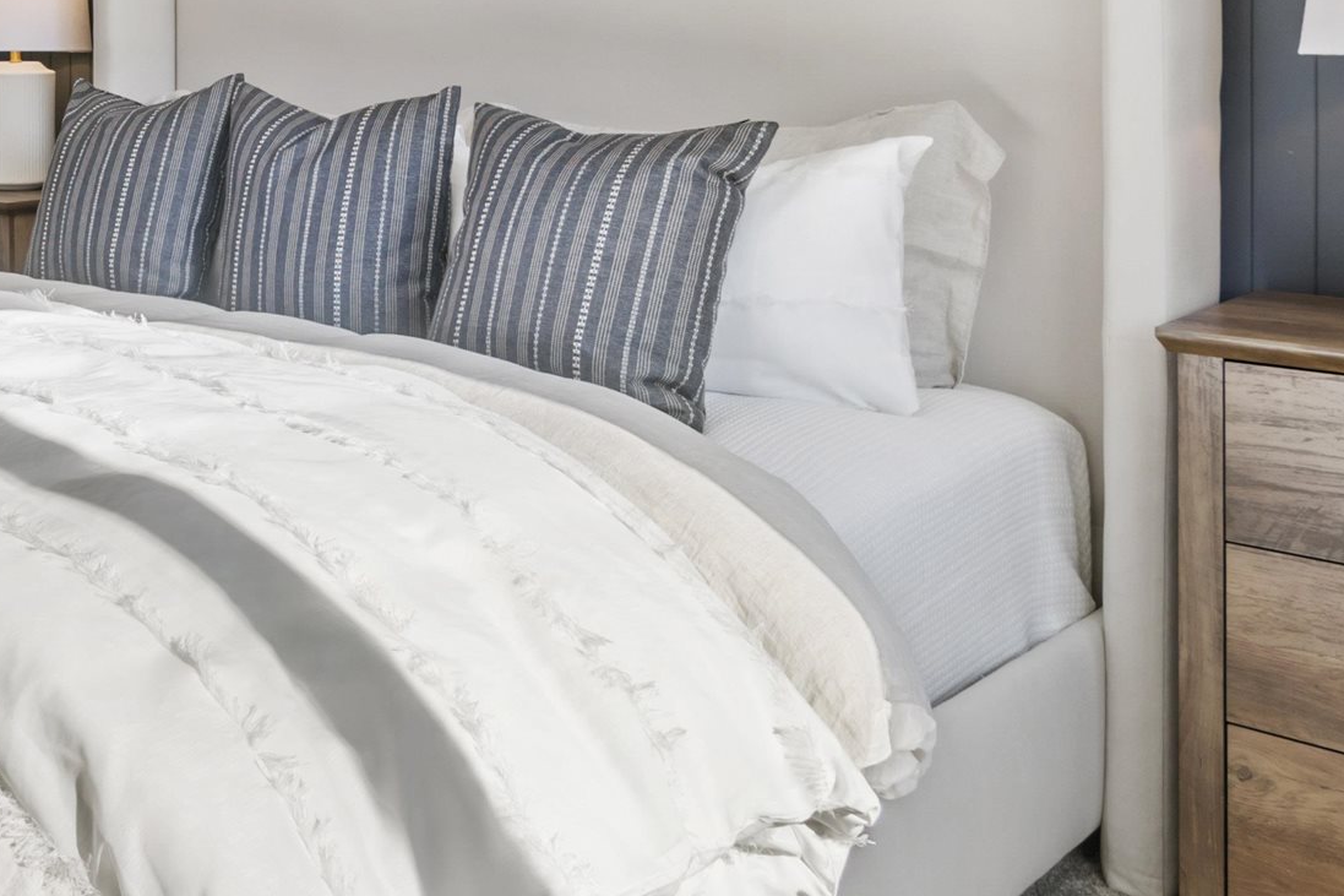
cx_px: 159
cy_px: 150
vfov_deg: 30.9
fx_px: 1568
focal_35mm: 42
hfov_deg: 42.9
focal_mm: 10
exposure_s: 1/50
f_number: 5
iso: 100
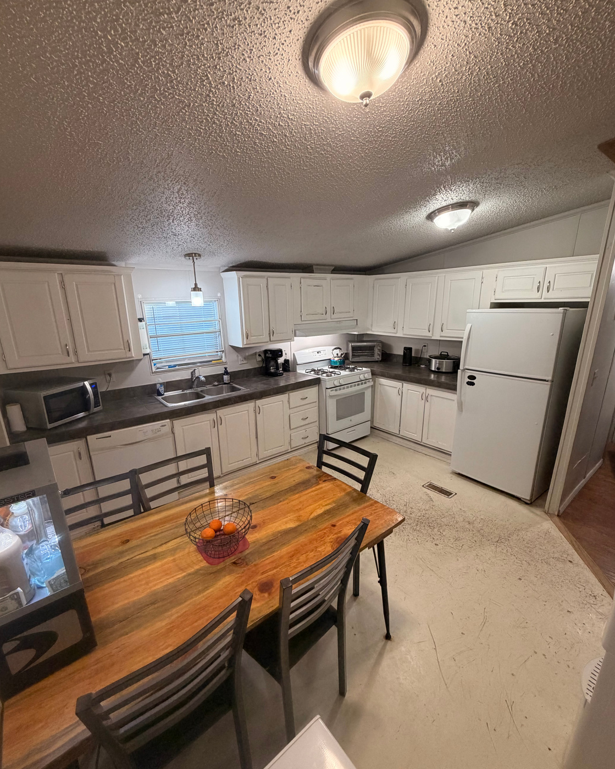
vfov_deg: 96.7
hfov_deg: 84.0
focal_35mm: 15
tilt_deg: -16.4
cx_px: 303
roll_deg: +1.3
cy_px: 401
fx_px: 341
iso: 250
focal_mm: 2.22
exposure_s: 1/60
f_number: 2.2
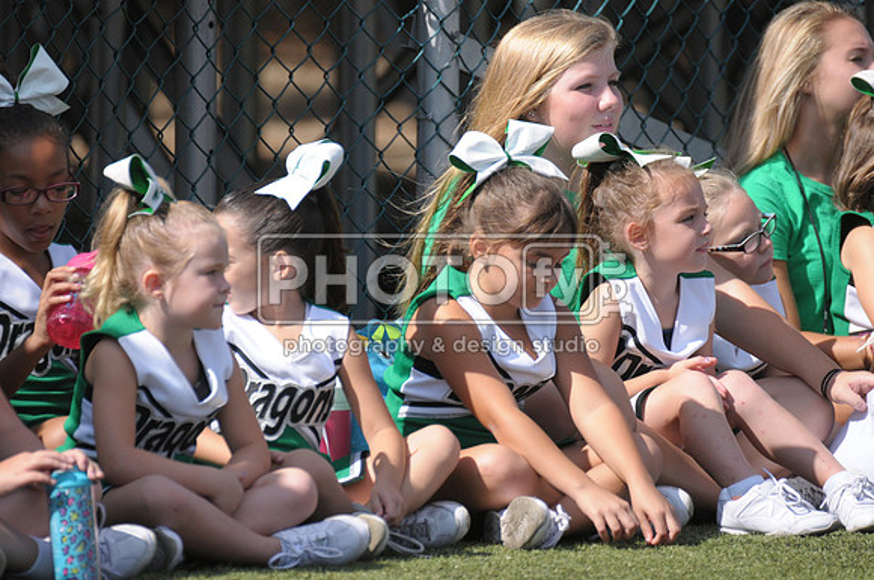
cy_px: 290
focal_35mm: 600
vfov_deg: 2.3
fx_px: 14546
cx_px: 437
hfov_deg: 3.4
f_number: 4
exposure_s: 1/3200
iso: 640
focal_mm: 400
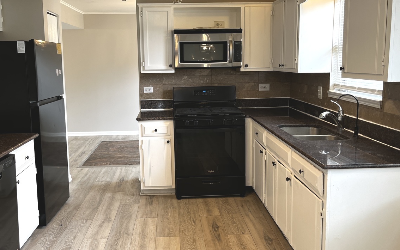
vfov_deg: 36.3
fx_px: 382
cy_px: 115
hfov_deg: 55.3
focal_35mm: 35
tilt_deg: -8.2
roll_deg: +0.6
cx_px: 185
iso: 80
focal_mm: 5.1
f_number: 1.6
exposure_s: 1/60
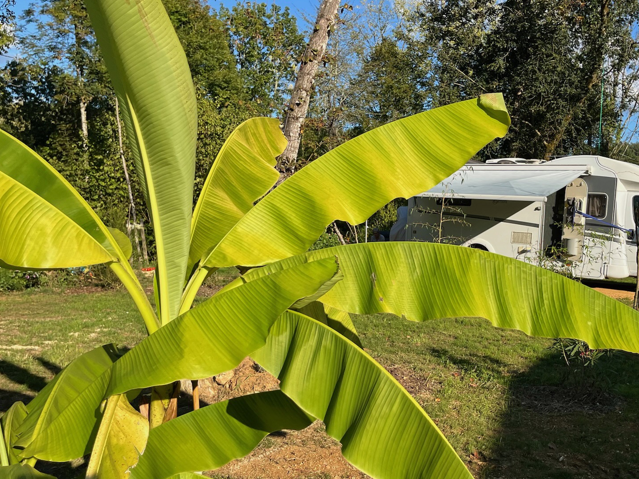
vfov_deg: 38.6
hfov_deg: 49.2
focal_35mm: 37
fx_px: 683
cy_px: 277
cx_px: 429
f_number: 1.6
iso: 50
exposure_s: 1/2222
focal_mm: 5.1
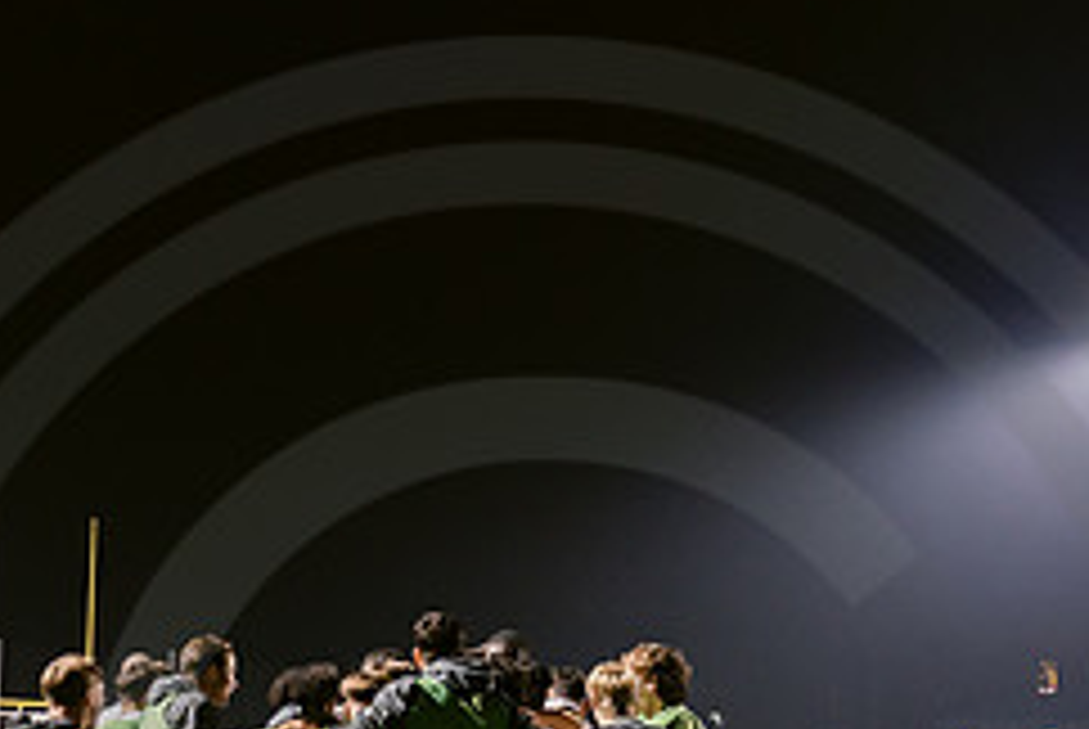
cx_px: 526
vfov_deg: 16.7
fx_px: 2393
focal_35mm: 79
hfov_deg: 25.6
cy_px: 835
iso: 2500
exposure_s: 1/100
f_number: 4.5
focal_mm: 33
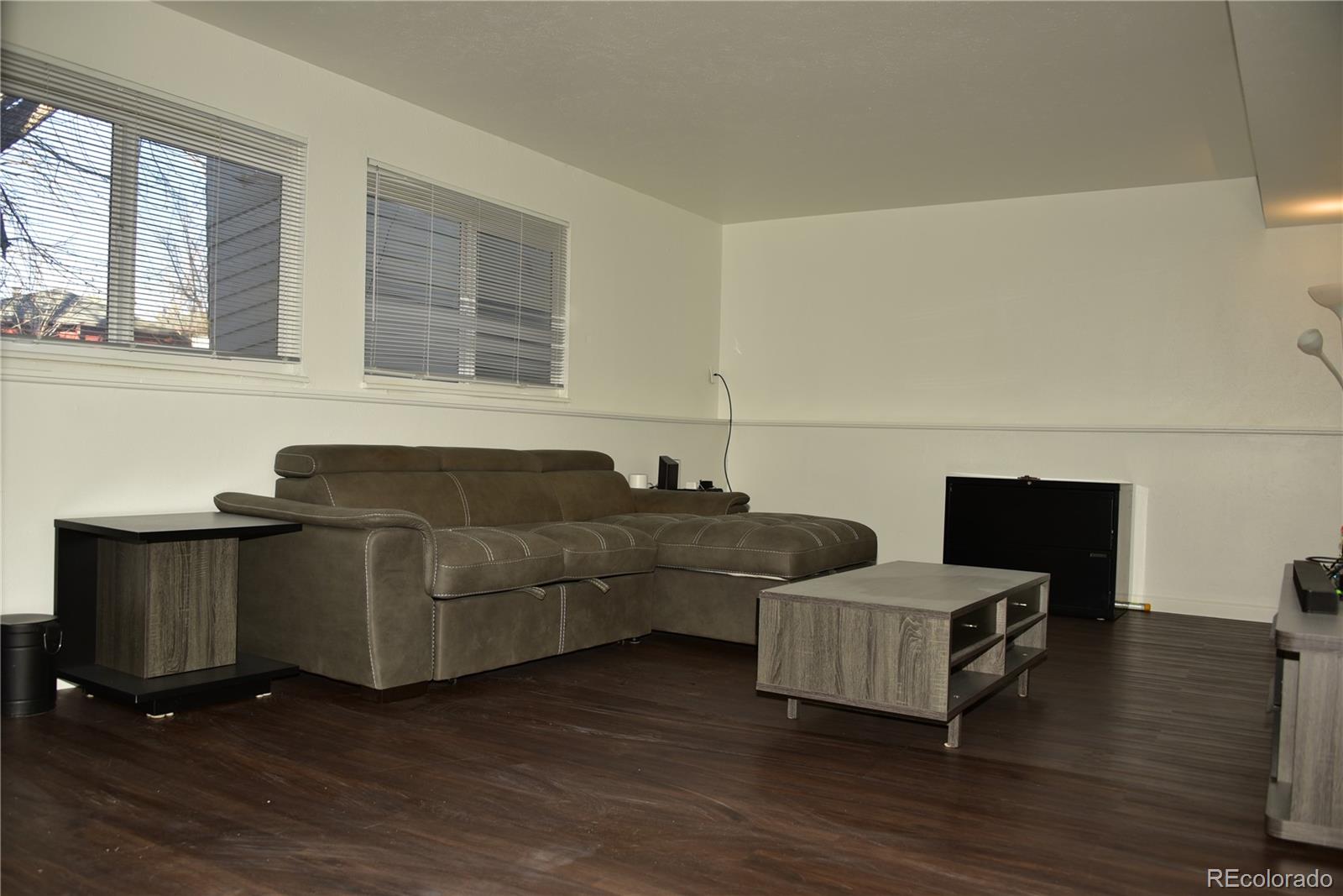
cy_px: 448
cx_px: 672
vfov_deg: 46.4
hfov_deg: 65.5
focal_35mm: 28
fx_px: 1045
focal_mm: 28
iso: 200
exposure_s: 1/160
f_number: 4.5
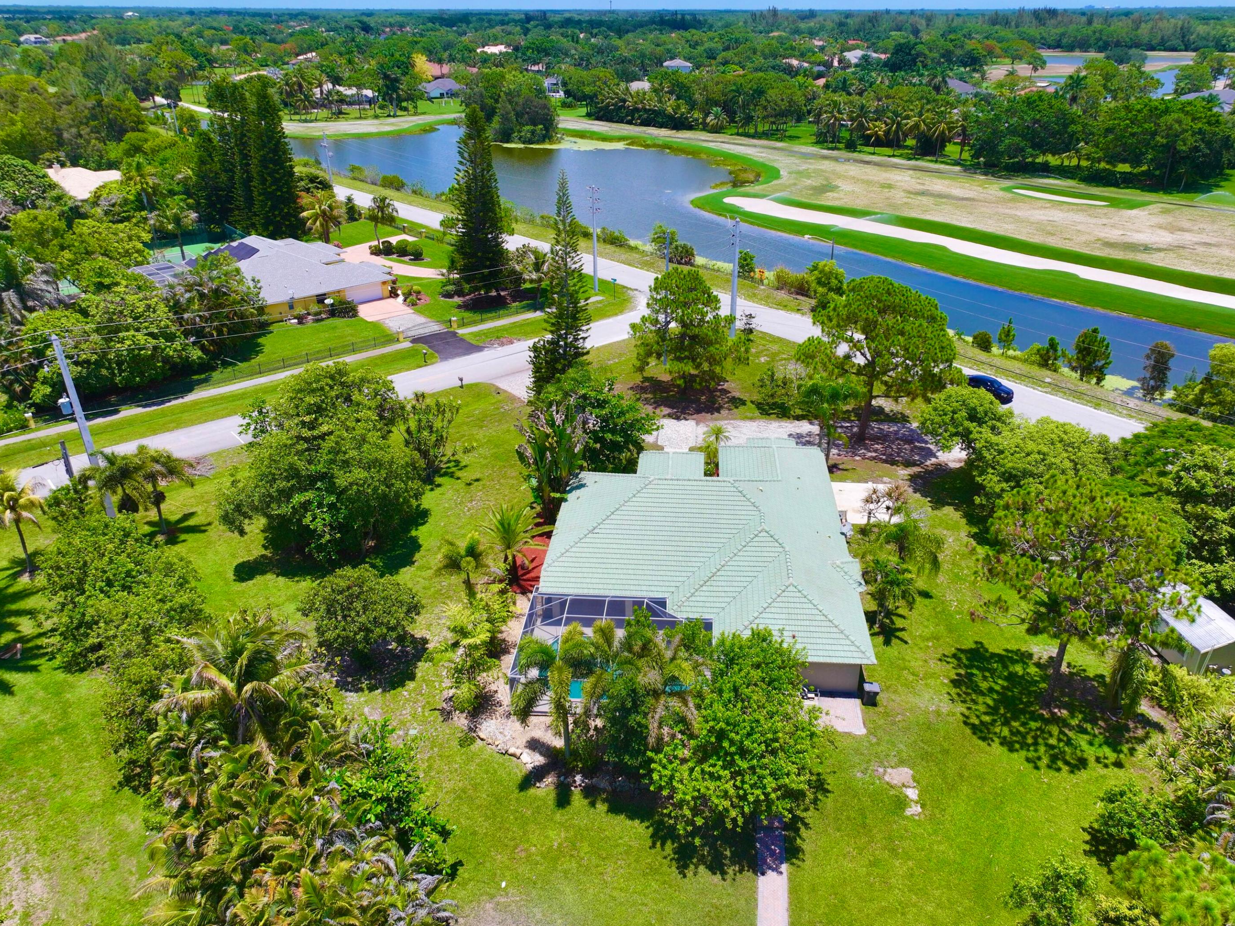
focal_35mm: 25
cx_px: 638
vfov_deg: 54.9
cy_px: 451
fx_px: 892
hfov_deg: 69.4
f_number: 2.8
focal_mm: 12.29
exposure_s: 1/2000
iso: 100
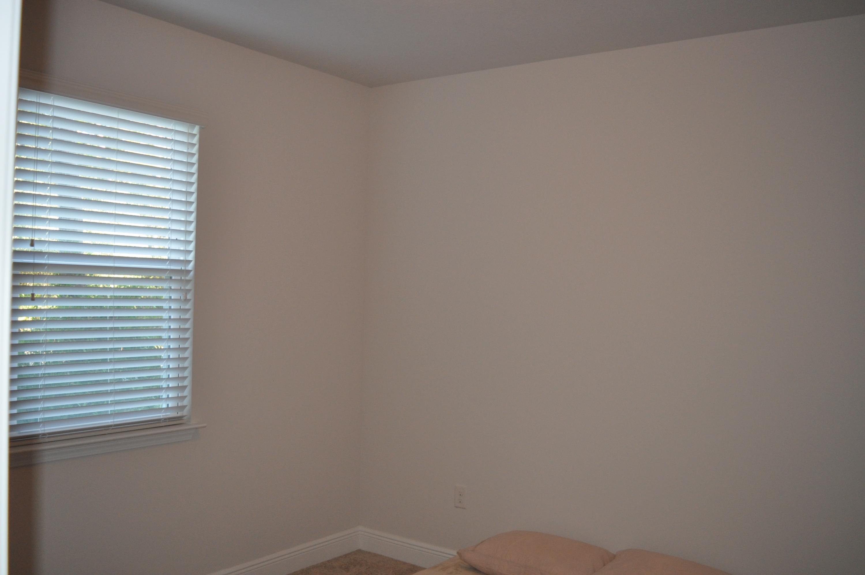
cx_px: 432
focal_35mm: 34
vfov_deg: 38.3
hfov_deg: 55.2
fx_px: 828
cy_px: 288
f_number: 3.8
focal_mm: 23
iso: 800
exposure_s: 1/60
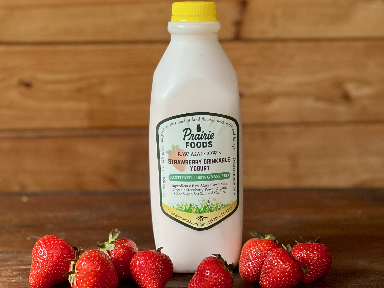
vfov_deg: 18.2
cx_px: 193
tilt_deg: -8.8
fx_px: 899
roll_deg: -1.5
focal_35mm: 81
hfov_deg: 24.1
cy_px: 142
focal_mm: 9
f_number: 2.8
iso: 400
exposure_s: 1/40
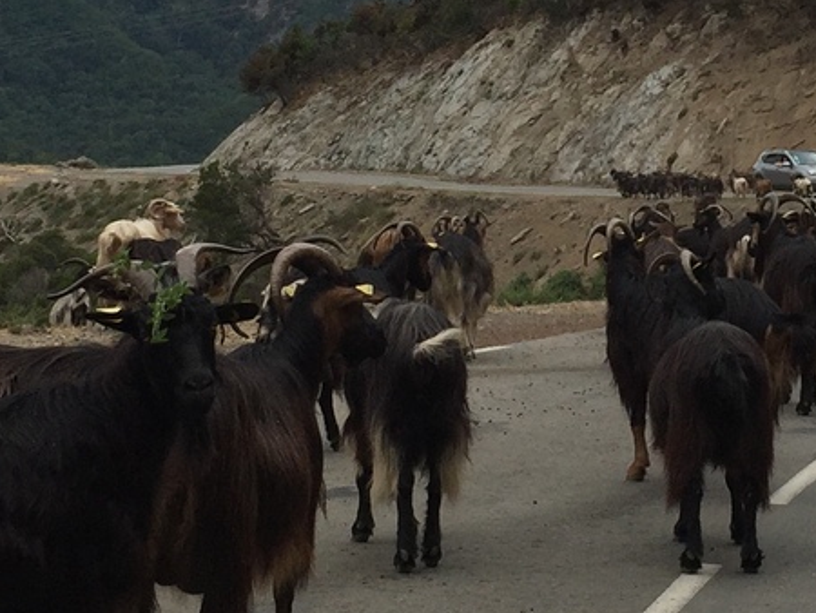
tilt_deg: -2.5
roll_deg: -0.6
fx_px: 2429
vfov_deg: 14.3
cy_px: 94
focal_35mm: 103
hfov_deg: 18.9
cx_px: 636
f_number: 2.2
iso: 32
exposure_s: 1/1799
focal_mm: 4.15
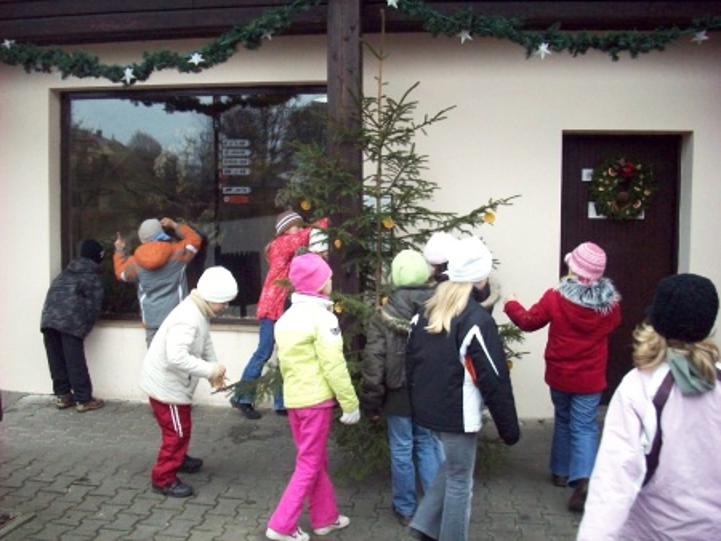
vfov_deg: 38.7
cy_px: 270
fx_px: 771
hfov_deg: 50.1
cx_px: 360
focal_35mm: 37
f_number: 2.8
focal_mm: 6.2
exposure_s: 1/128
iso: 247
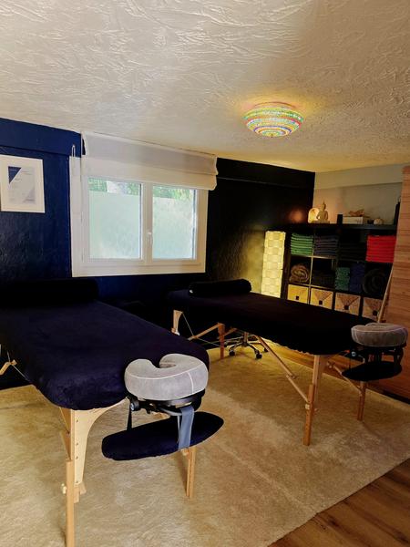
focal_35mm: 23
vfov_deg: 73.9
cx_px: 205
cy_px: 274
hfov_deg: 58.9
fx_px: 363
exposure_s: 1/101
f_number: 1.7
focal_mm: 6.3
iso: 400
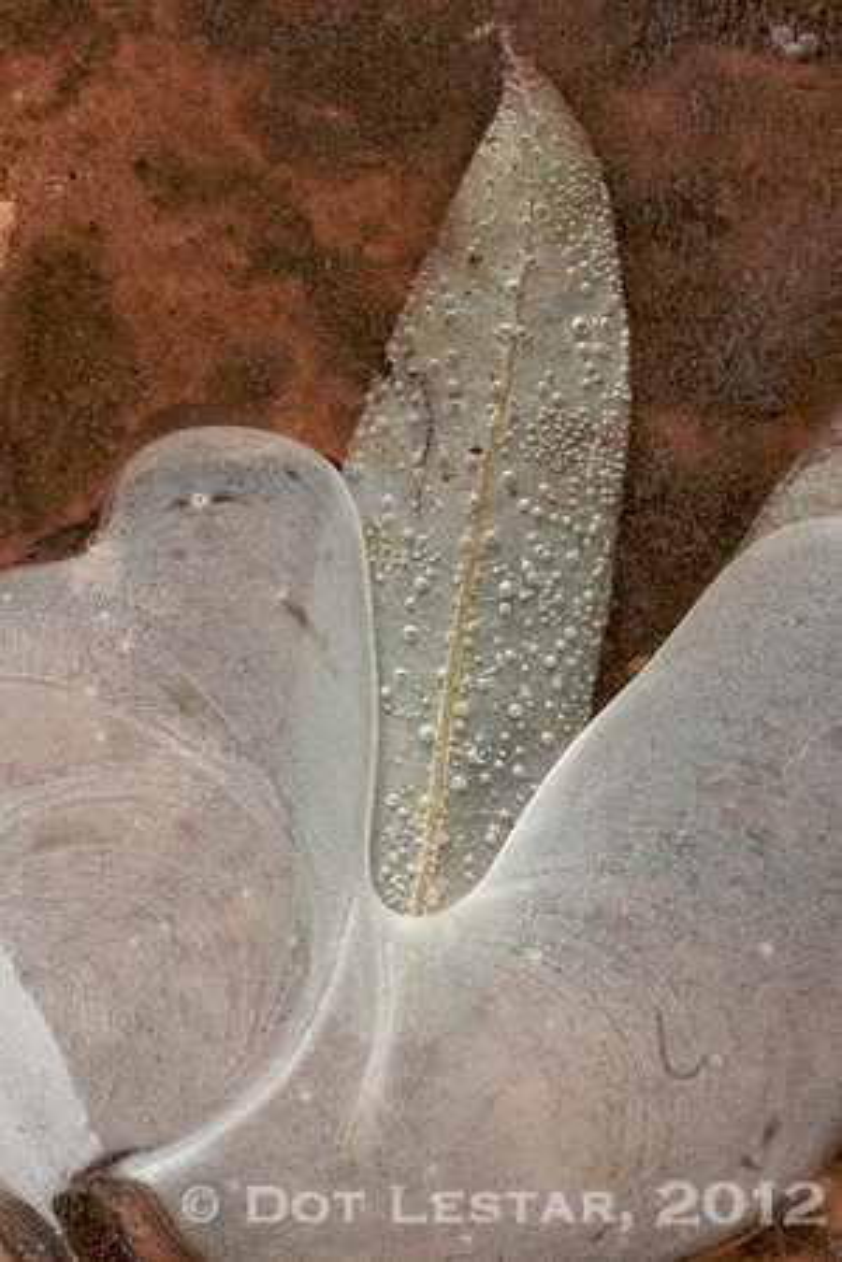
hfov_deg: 4.6
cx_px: 421
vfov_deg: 6.9
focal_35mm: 300
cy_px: 631
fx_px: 10524
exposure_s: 1/250
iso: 1250
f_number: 25
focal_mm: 200
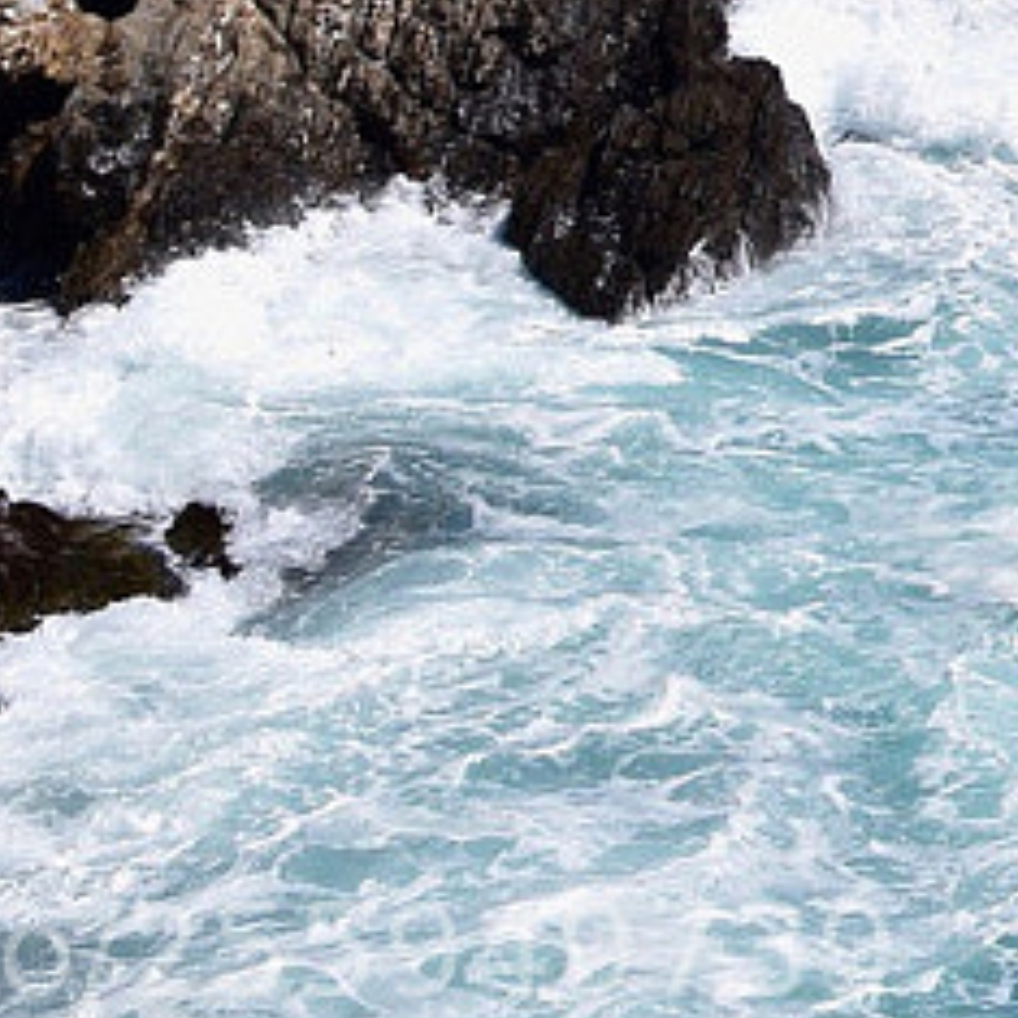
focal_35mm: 156
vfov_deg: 10.3
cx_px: 2092
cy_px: -1018
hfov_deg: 10.3
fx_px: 5190
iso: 100
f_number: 8
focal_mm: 18
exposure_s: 1/400
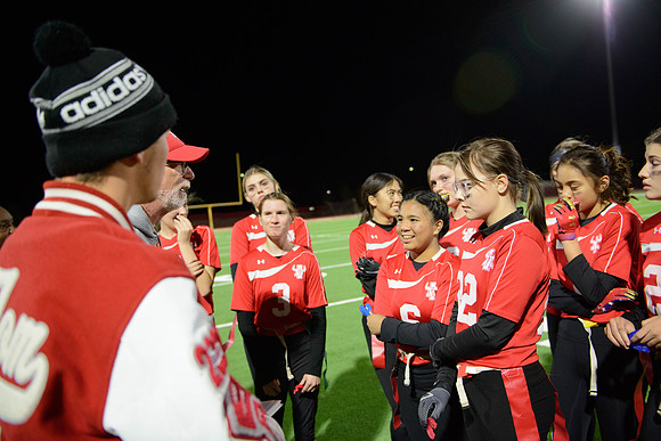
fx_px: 588
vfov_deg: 41.1
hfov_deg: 58.7
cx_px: 330
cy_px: 220
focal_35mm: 32
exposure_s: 1/320
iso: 3200
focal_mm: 32
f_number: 2.8
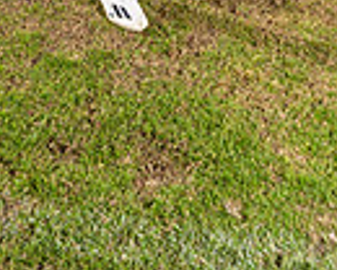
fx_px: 1067
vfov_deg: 12.4
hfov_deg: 17.9
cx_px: 166
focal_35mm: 107
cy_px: -301
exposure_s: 1/250
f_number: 4.5
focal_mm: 33
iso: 200
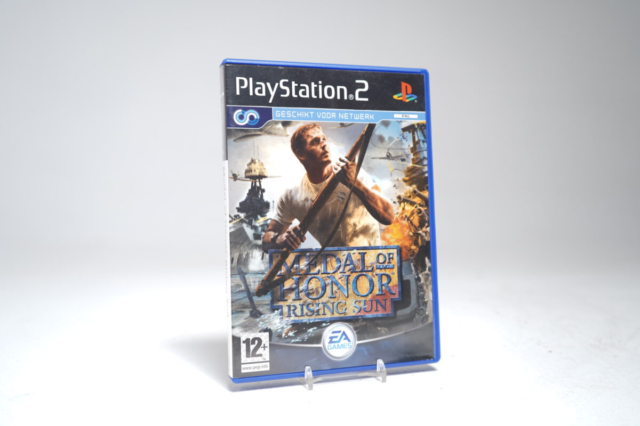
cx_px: 320
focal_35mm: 35
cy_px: 213
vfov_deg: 37.9
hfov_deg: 54.4
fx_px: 622
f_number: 5
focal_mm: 35
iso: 64
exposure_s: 1/2.5
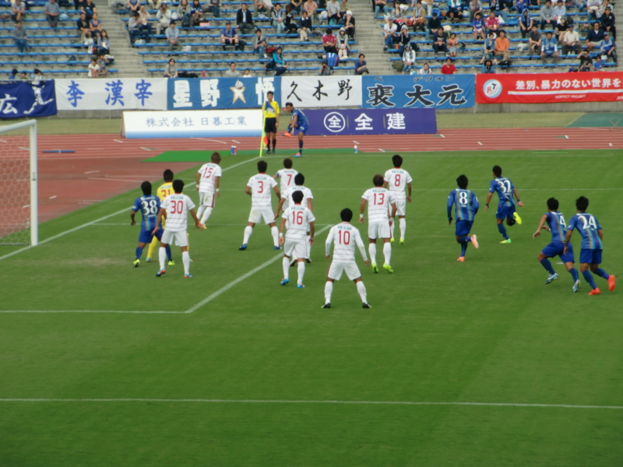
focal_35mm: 199
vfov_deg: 7.5
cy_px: 234
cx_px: 312
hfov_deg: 9.9
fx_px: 3581
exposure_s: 1/250
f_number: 5.2
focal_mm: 35.7
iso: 64
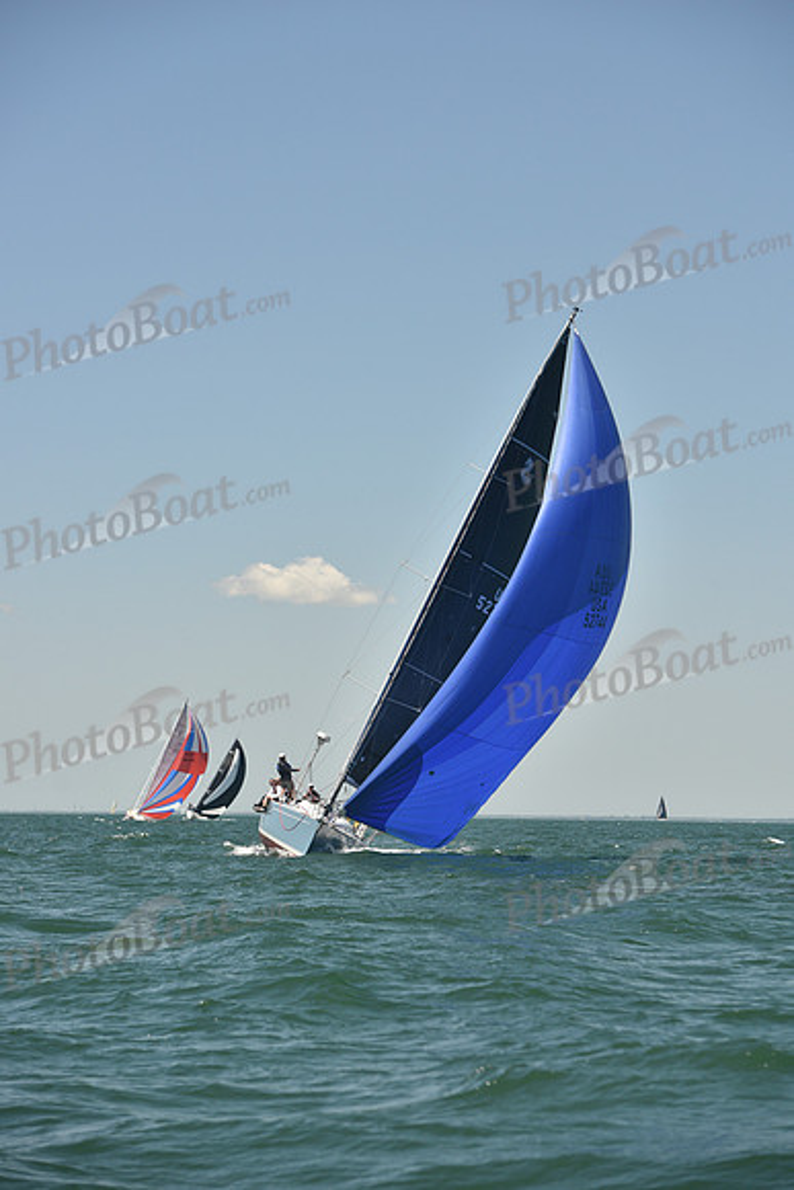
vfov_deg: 18.3
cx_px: 397
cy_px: 595
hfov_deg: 12.2
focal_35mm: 112
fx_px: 3703
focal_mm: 112
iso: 250
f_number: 5
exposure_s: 1/800
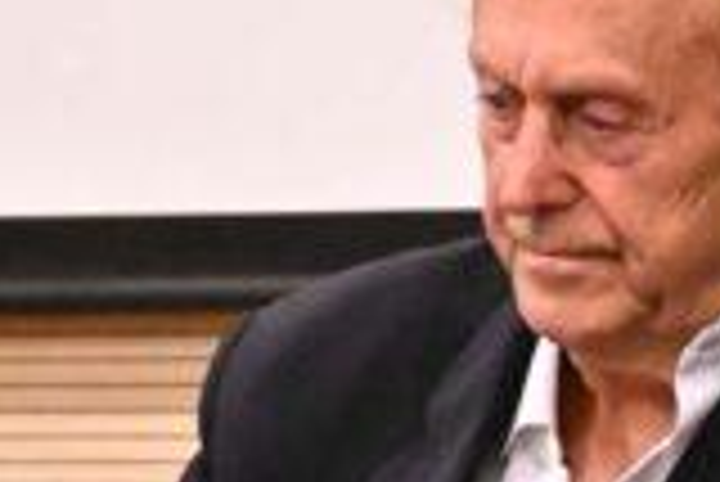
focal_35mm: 659
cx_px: 711
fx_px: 13192
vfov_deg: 2.1
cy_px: 297
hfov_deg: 3.1
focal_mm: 69
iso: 10000
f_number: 5.6
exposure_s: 1/250
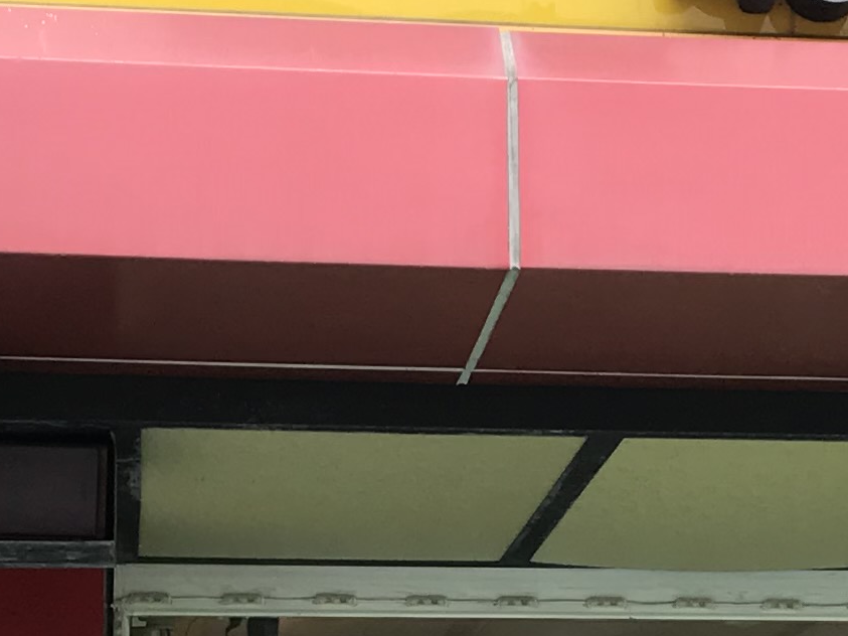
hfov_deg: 14.6
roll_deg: +1.5
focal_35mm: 134
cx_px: 695
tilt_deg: +7.6
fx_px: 3282
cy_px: 600
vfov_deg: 11.0
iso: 20
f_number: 1.8
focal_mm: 3.99
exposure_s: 1/193
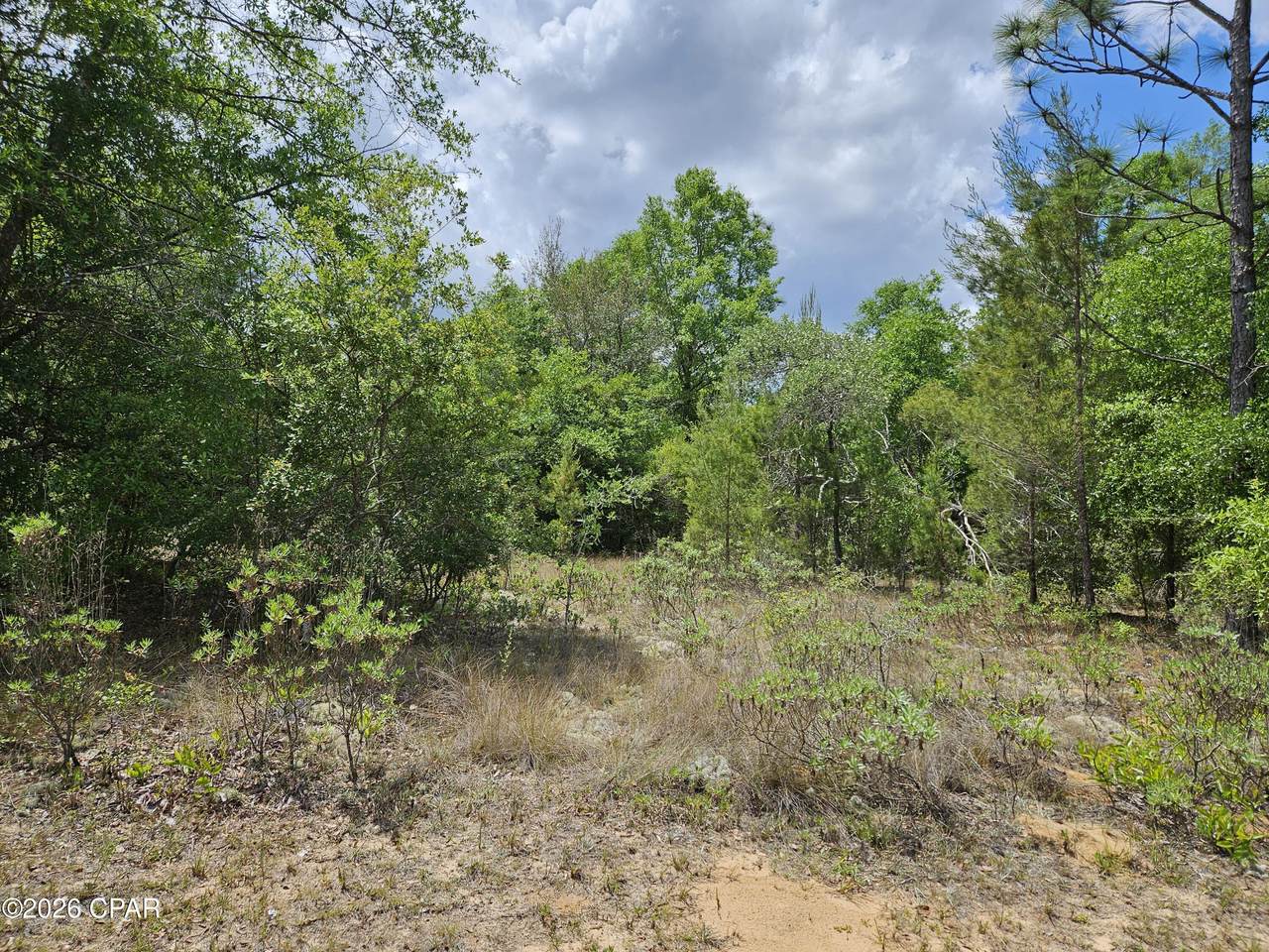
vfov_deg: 58.9
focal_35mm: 23
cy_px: 476
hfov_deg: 73.9
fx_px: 843
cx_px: 634
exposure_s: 1/2259
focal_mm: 5.4
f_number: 1.8
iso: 25
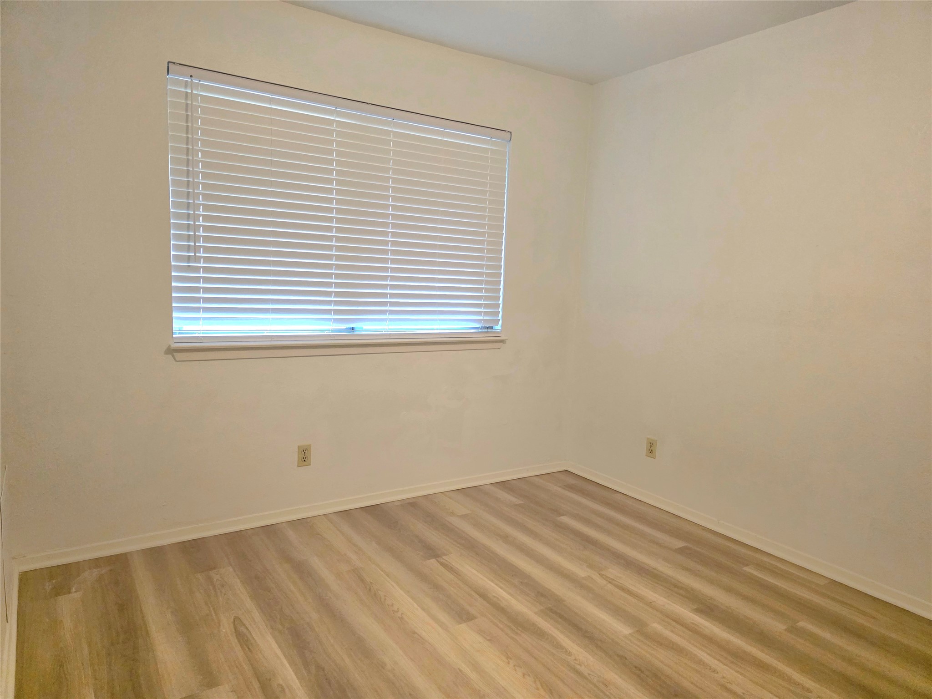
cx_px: 466
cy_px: 350
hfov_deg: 73.9
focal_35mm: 23
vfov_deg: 58.9
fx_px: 619
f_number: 1.7
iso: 1600
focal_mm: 6.3
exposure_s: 1/120
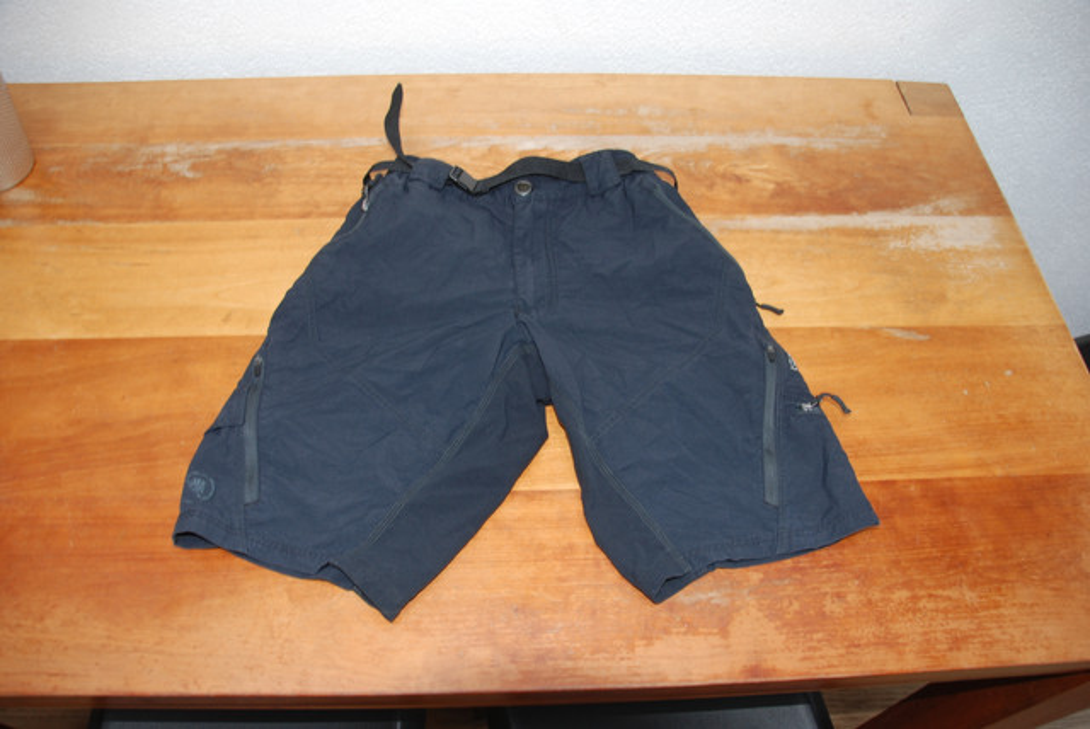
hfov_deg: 67.3
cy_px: 364
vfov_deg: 48.0
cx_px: 545
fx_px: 818
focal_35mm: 27
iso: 200
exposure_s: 1/60
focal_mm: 18
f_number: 3.5
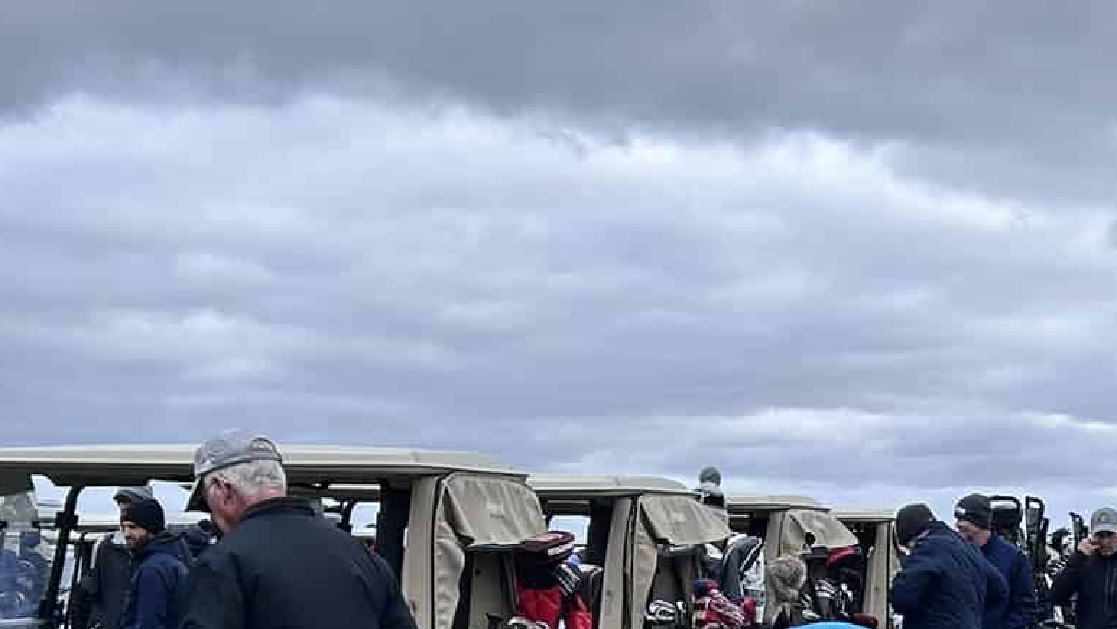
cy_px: 729
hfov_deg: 27.1
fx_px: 2222
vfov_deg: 15.6
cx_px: 1033
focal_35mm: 75
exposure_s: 1/1869
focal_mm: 5.7
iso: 50
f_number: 1.5
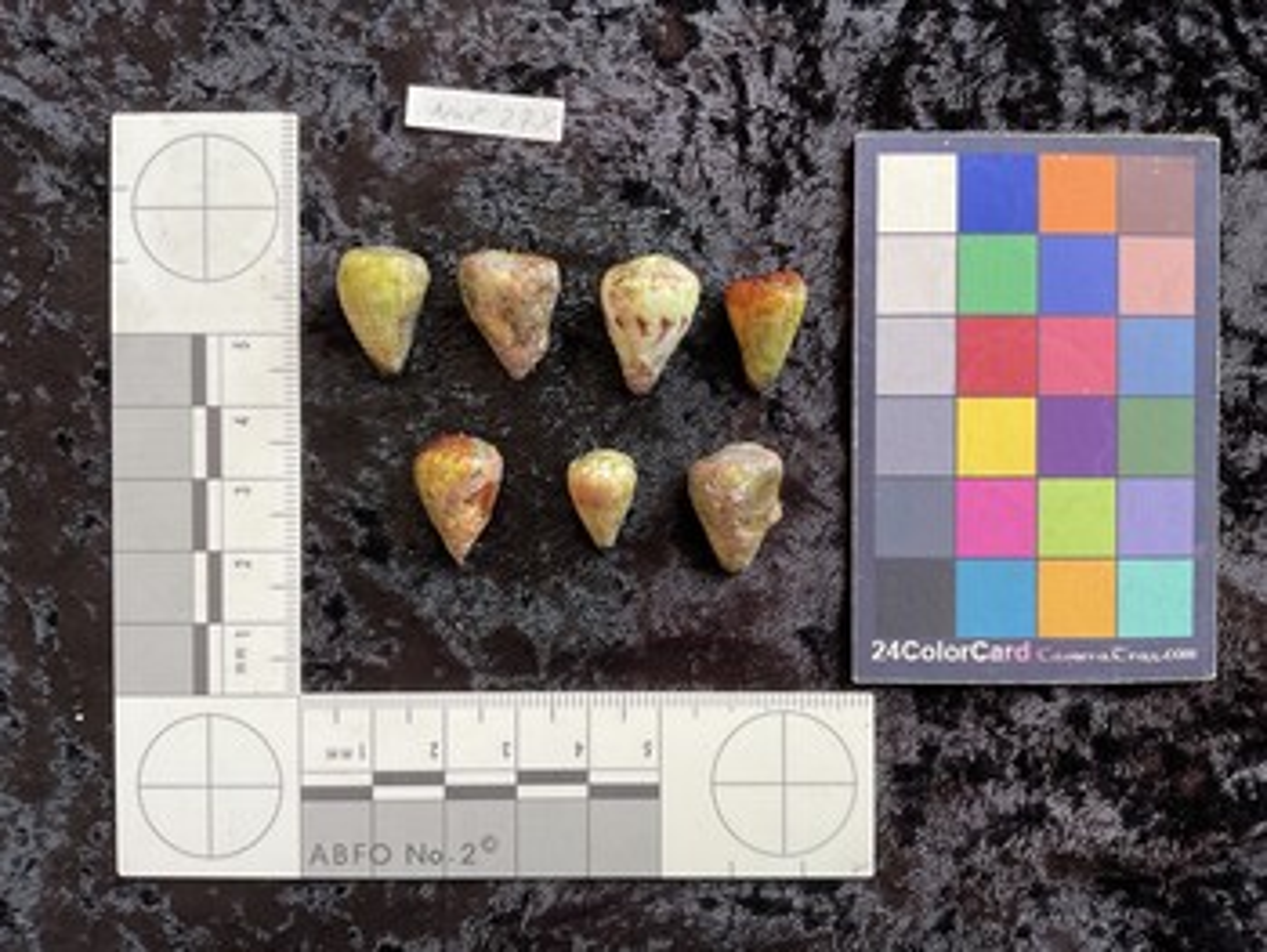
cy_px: 476
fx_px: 1062
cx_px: 634
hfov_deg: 61.6
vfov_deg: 48.3
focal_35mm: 29
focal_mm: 3
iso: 50
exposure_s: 1/120
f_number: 1.8
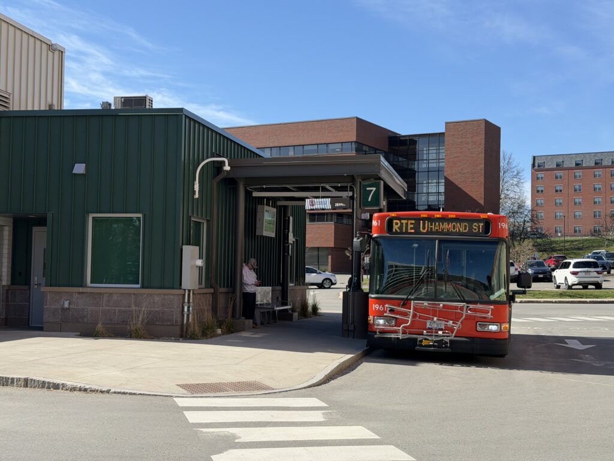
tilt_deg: +2.2
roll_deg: -1.9
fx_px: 851
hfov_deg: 39.7
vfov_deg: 30.3
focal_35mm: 48
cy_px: 230
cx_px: 307
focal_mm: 6.76
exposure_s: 1/3704
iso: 80
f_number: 1.78
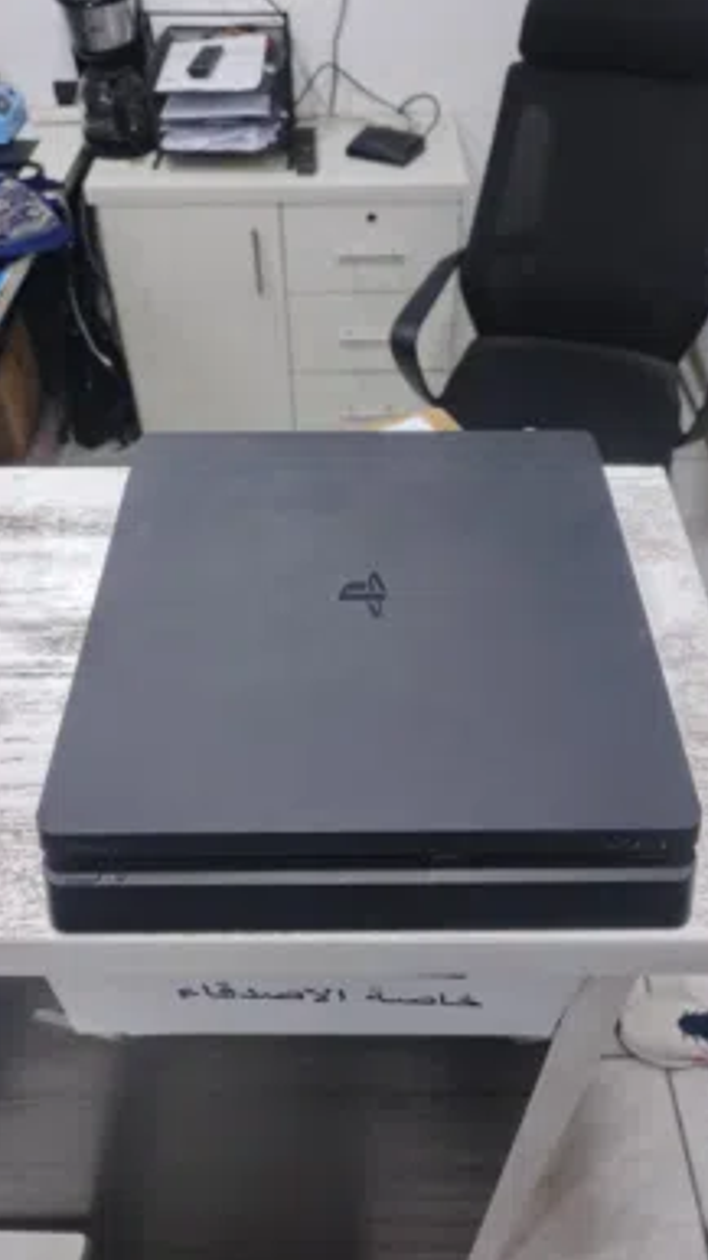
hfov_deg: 44.4
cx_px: 372
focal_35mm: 26
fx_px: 868
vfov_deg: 71.9
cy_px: 614
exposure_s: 1/50
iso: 1652
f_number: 1.8
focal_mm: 5.89
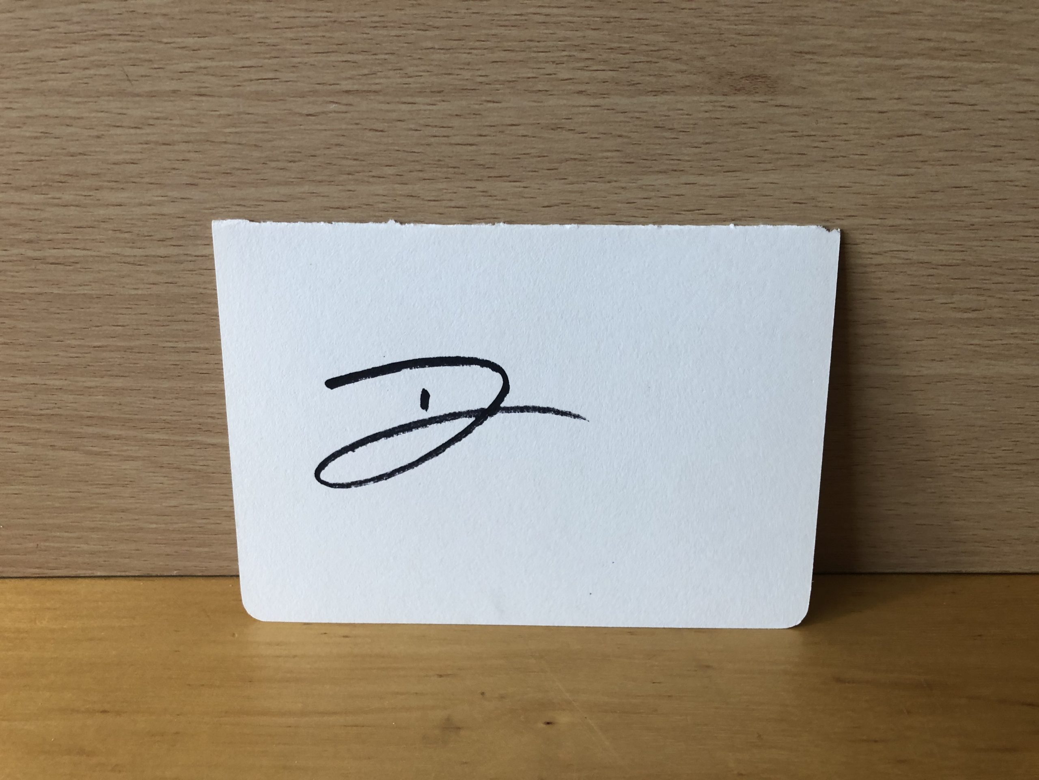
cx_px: 520
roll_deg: -2.1
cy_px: 390
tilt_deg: -25.8
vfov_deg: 49.7
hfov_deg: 63.4
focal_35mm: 28
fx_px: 840
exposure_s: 1/30
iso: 25
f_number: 1.8
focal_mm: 3.99
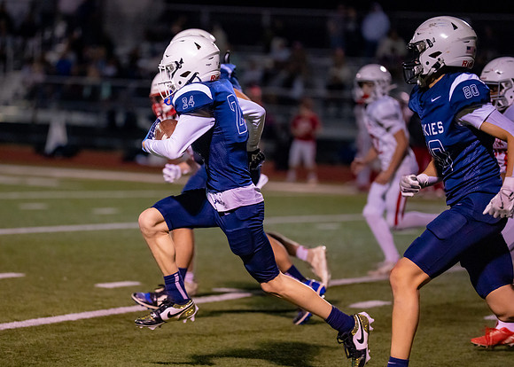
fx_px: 2938
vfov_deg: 7.1
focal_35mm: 201
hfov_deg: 10.0
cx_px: 203
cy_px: 198
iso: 5000
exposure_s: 1/1000
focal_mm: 168
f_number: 2.8
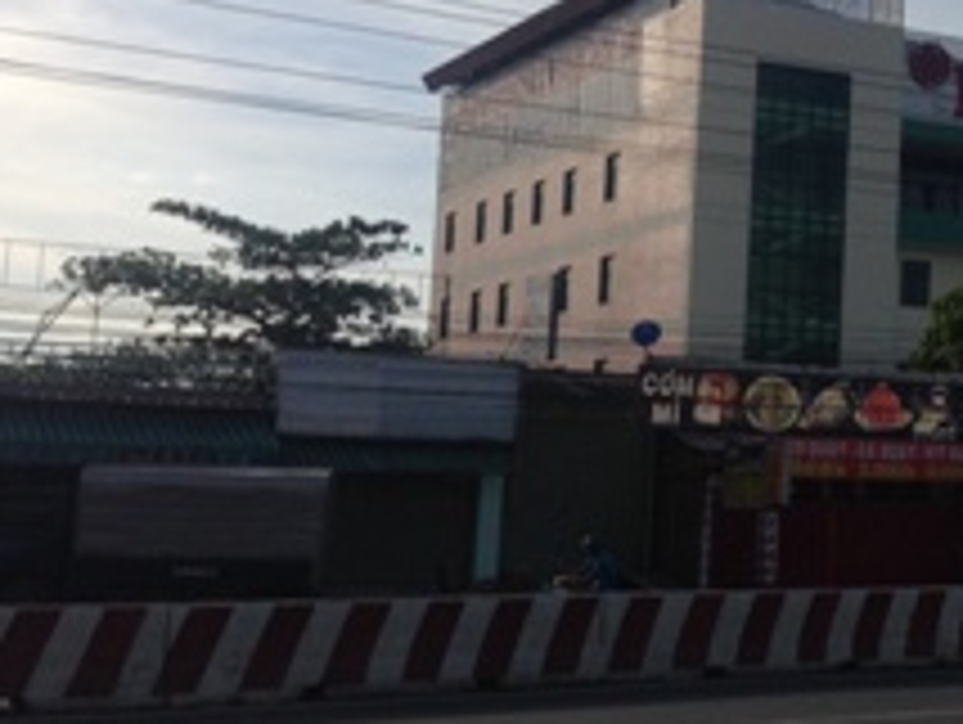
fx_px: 2145
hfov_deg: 23.5
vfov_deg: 19.1
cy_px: 277
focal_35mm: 77
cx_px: 1098
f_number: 2.4
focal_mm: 4.12
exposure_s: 1/2857
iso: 50
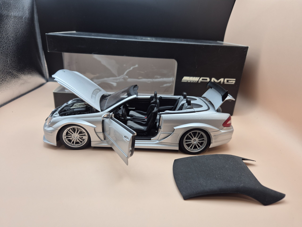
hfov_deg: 73.9
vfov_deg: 58.9
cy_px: 114
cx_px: 151
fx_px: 201
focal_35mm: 23
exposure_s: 1/53
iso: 40
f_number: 1.8
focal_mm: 5.4
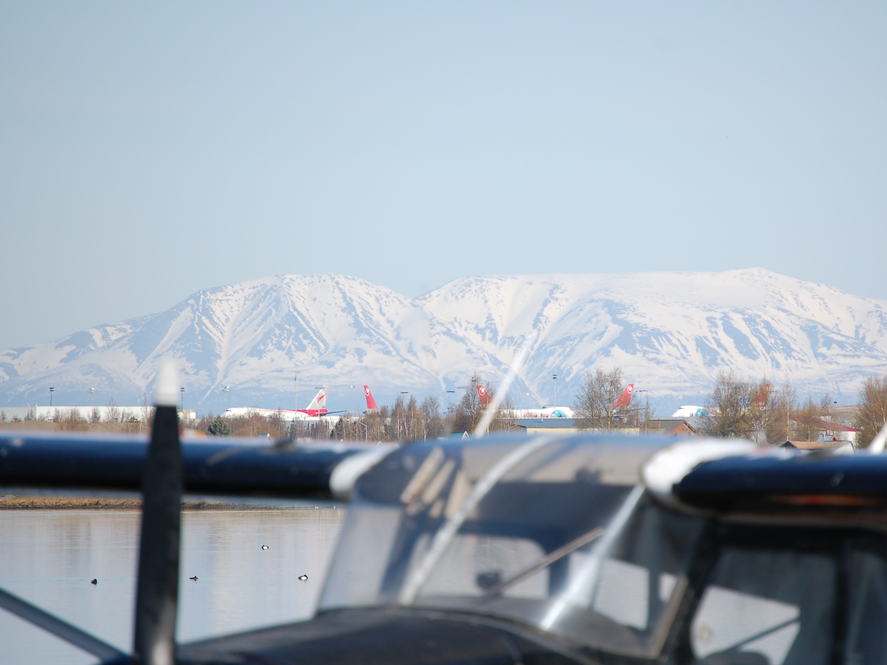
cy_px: 364
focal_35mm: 361
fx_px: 9251
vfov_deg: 4.1
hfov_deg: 5.5
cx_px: 555
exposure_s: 1/640
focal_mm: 200
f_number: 6.3
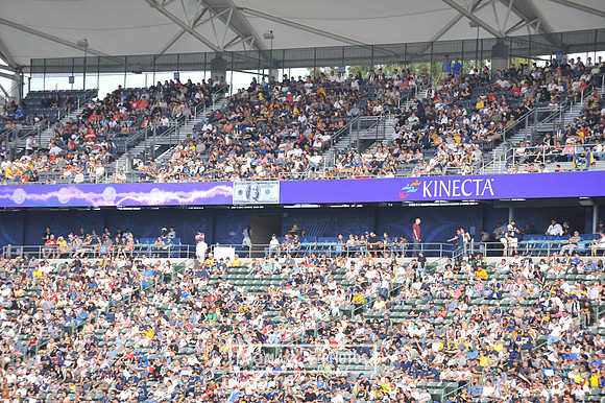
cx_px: 302
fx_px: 2939
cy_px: 202
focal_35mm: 175
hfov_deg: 11.8
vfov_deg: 7.8
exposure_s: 1/1250
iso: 500
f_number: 5
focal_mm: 175
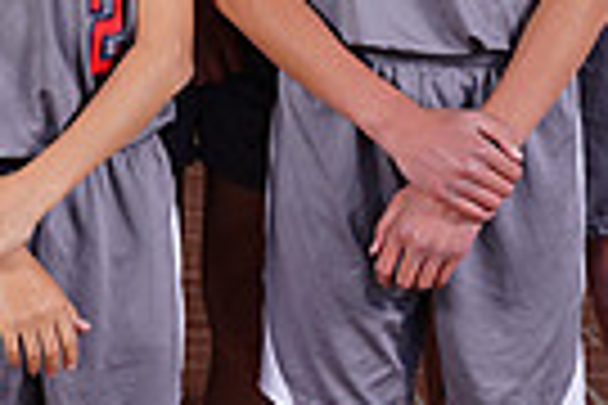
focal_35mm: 301
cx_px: -144
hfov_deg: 6.8
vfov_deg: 4.5
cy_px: -317
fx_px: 5083
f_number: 6.3
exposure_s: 1/200
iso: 200
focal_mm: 70
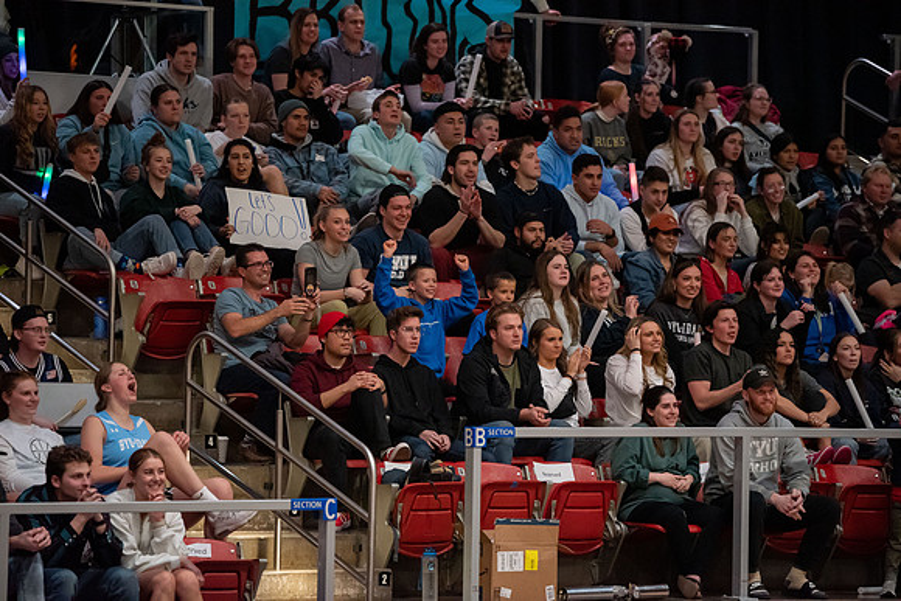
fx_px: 5006
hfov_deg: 10.3
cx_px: 450
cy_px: 300
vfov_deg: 6.9
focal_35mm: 200
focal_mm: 200
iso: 5000
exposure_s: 1/500
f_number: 2.8
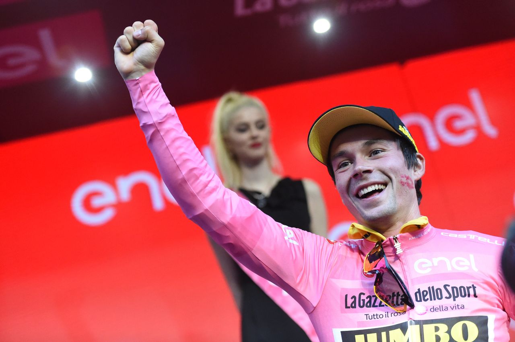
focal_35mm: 70
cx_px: 258
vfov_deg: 19.4
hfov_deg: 28.9
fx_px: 1000
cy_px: 171
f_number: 2.8
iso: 10000
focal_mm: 70
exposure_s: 1/1000
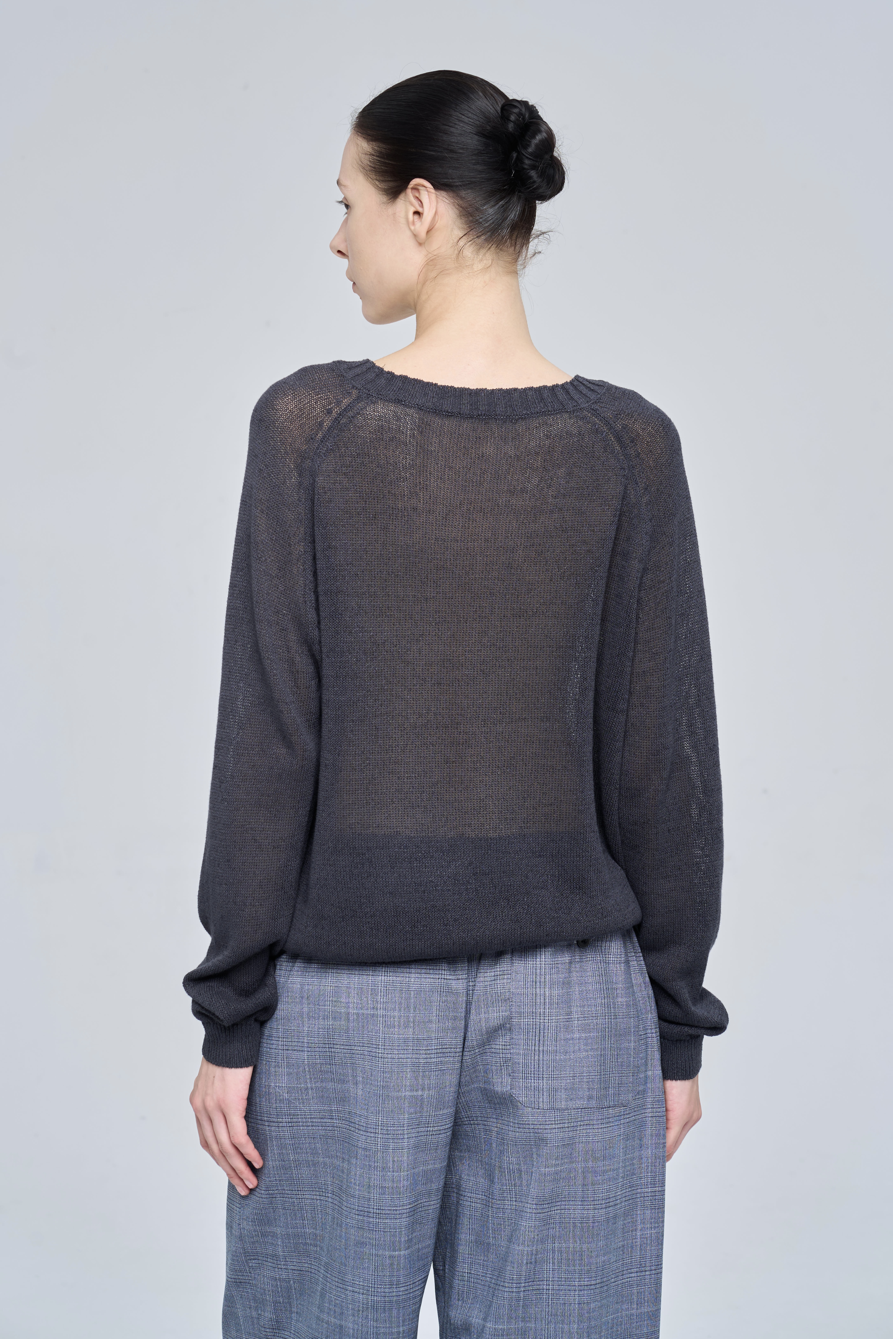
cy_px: 670
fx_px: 3162
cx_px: 446
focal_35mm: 85
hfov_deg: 16.1
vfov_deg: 23.9
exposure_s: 1/125
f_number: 8
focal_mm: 85
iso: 200
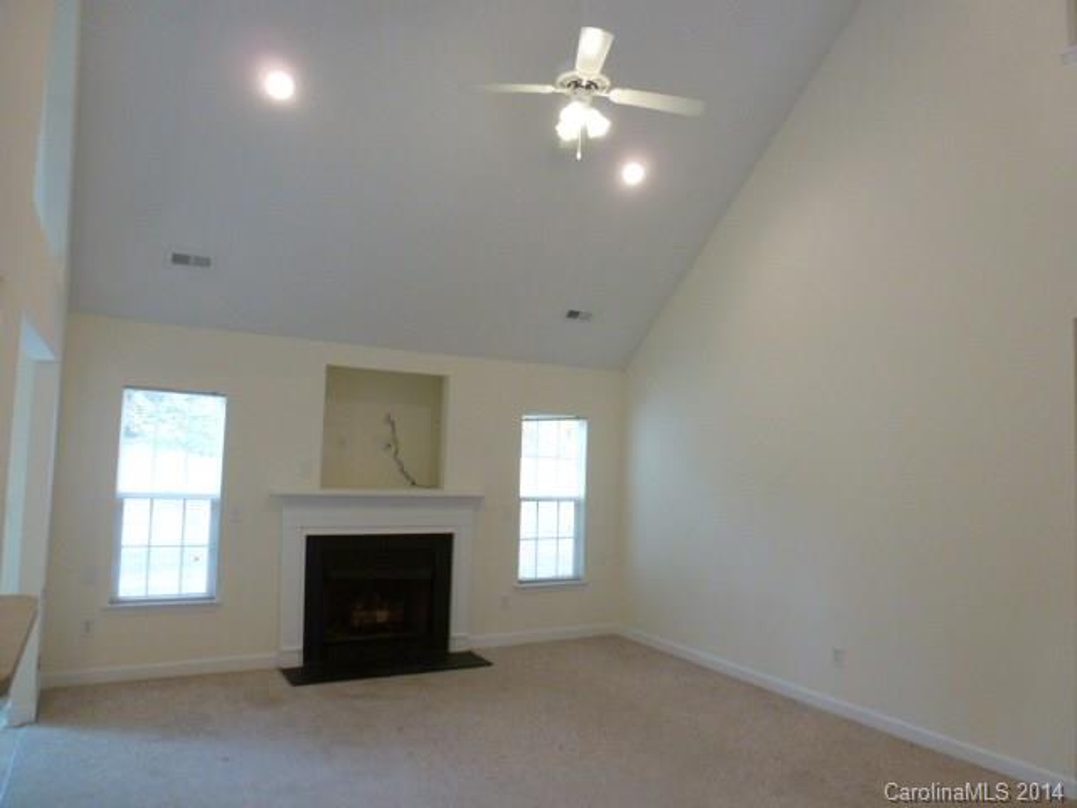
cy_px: 404
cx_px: 538
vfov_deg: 56.8
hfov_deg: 71.6
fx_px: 747
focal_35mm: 24
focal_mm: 4.3
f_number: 3.3
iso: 400
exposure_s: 1/60
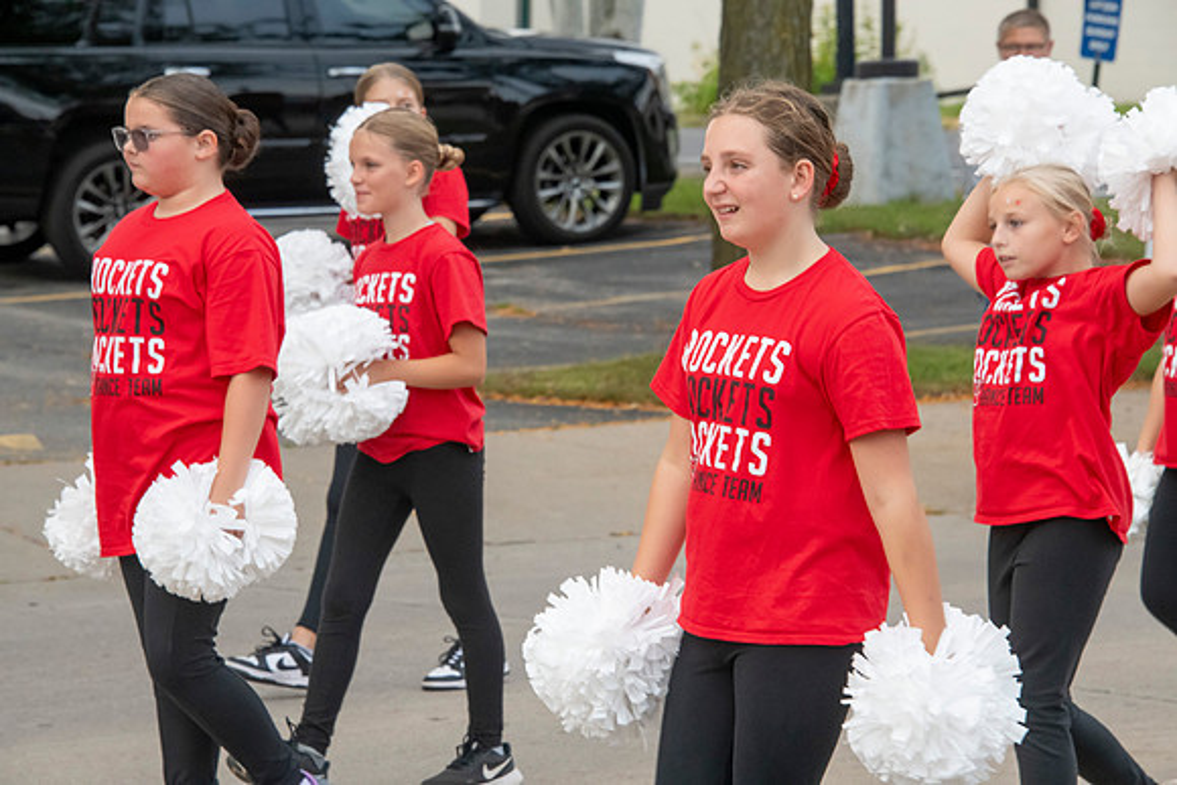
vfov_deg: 8.1
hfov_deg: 12.1
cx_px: 588
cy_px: 392
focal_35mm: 170
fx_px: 5559
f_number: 11
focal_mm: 170
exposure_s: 1/250
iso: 3200
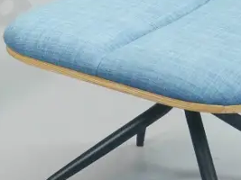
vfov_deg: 10.1
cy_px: 23
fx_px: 1016
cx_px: -32
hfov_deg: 13.2
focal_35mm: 146
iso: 3200
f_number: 4.5
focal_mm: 19
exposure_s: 1/100
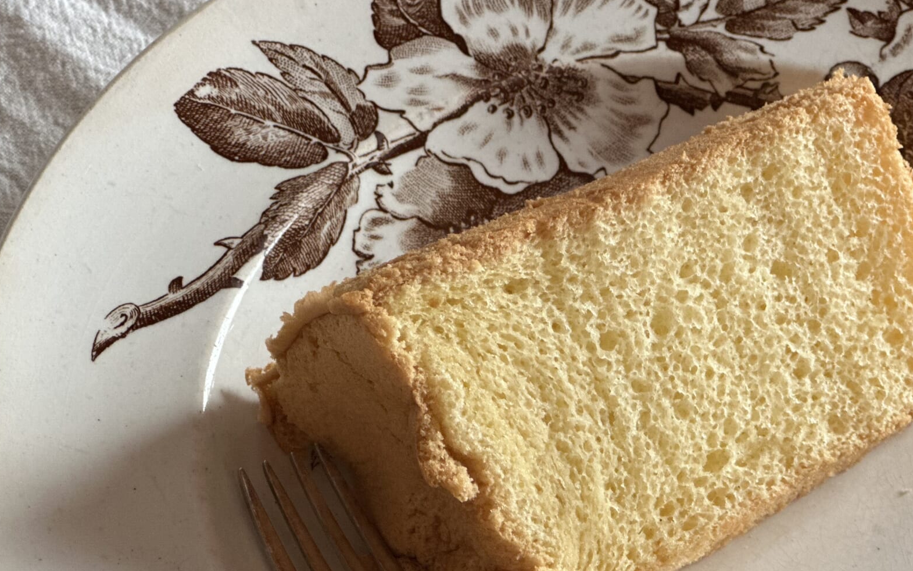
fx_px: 3309
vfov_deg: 9.8
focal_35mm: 133
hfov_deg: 15.7
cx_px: 559
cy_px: 461
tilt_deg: -52.6
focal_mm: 9
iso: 250
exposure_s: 1/77
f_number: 2.8
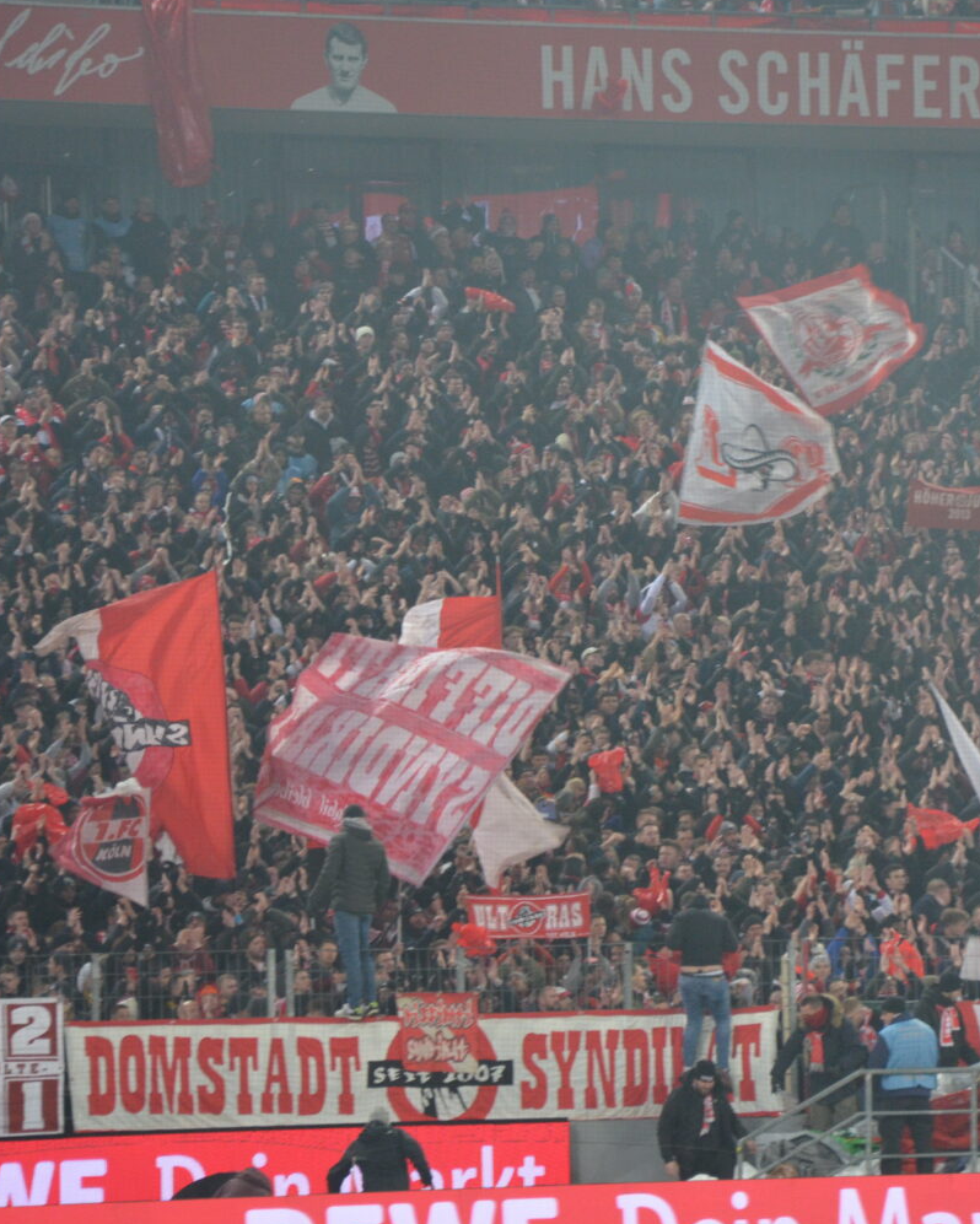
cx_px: 732
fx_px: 8581
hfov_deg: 6.5
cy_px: 583
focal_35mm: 237
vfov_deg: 8.2
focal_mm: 105
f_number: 5.6
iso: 1250
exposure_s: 1/125
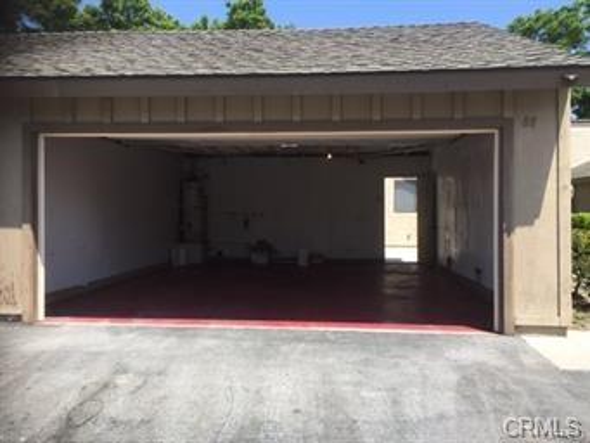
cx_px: 295
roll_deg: -1.7
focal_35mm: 29
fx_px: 494
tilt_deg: +1.0
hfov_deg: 61.6
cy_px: 222
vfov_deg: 48.3
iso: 32
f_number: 2.2
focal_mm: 4.15
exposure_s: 1/860
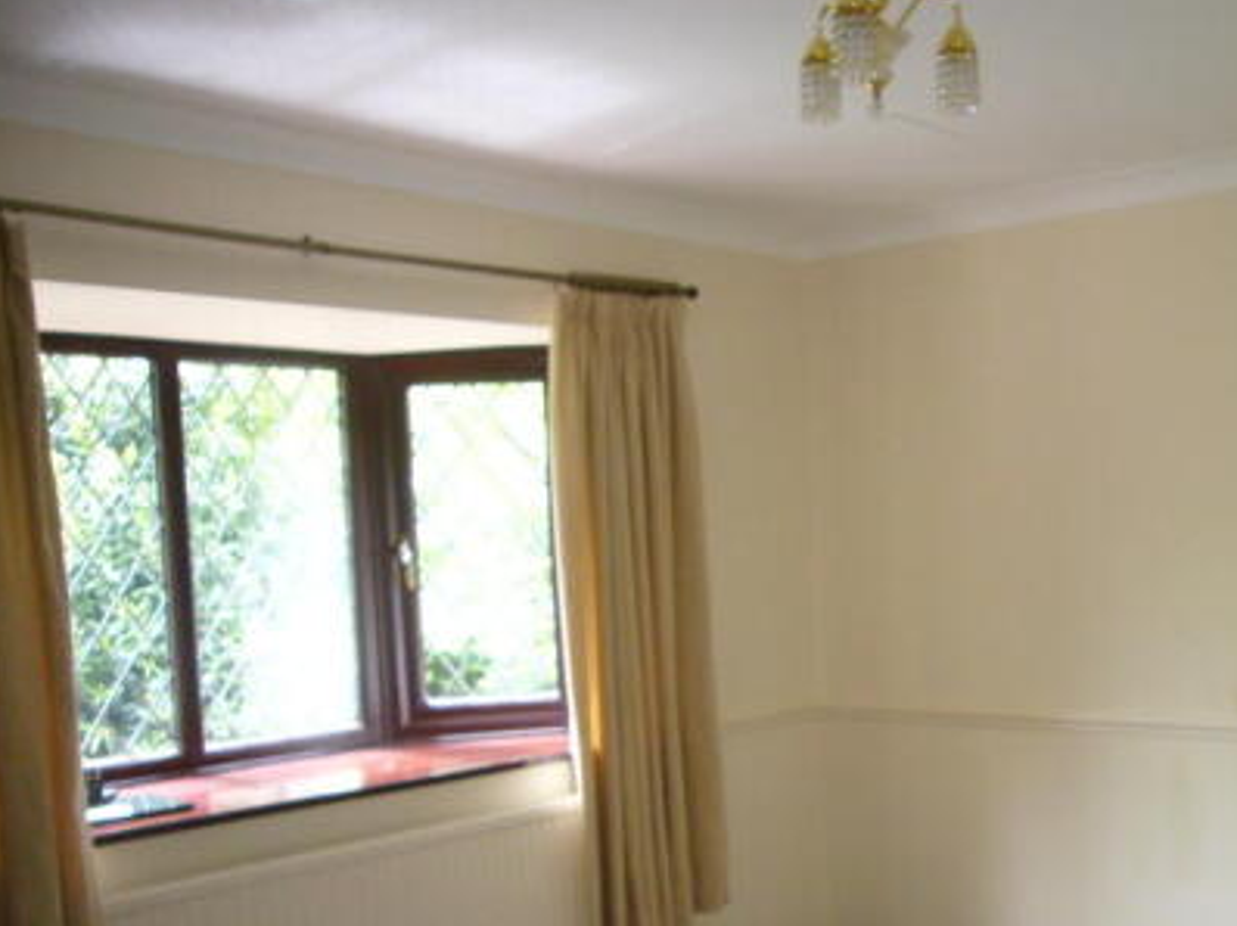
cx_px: 887
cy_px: 663
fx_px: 1464
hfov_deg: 44.6
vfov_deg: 34.5
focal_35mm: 41
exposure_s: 1/30
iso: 160
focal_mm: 4.6
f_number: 2.8
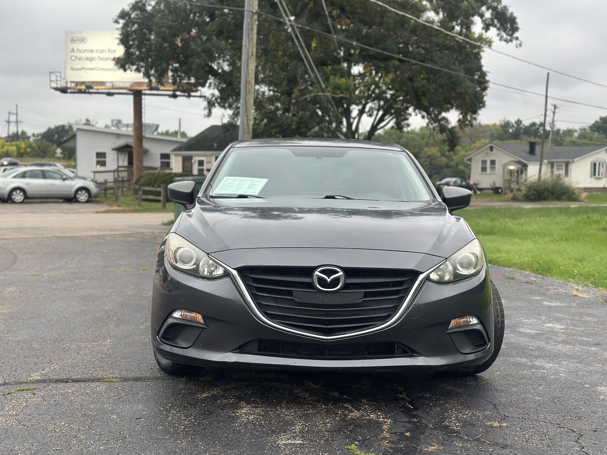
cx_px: 304
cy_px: 228
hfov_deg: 39.7
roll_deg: -0.9
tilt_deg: -3.4
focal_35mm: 48
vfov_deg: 30.3
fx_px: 842
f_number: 1.78
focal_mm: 6.86
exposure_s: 1/60
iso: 160
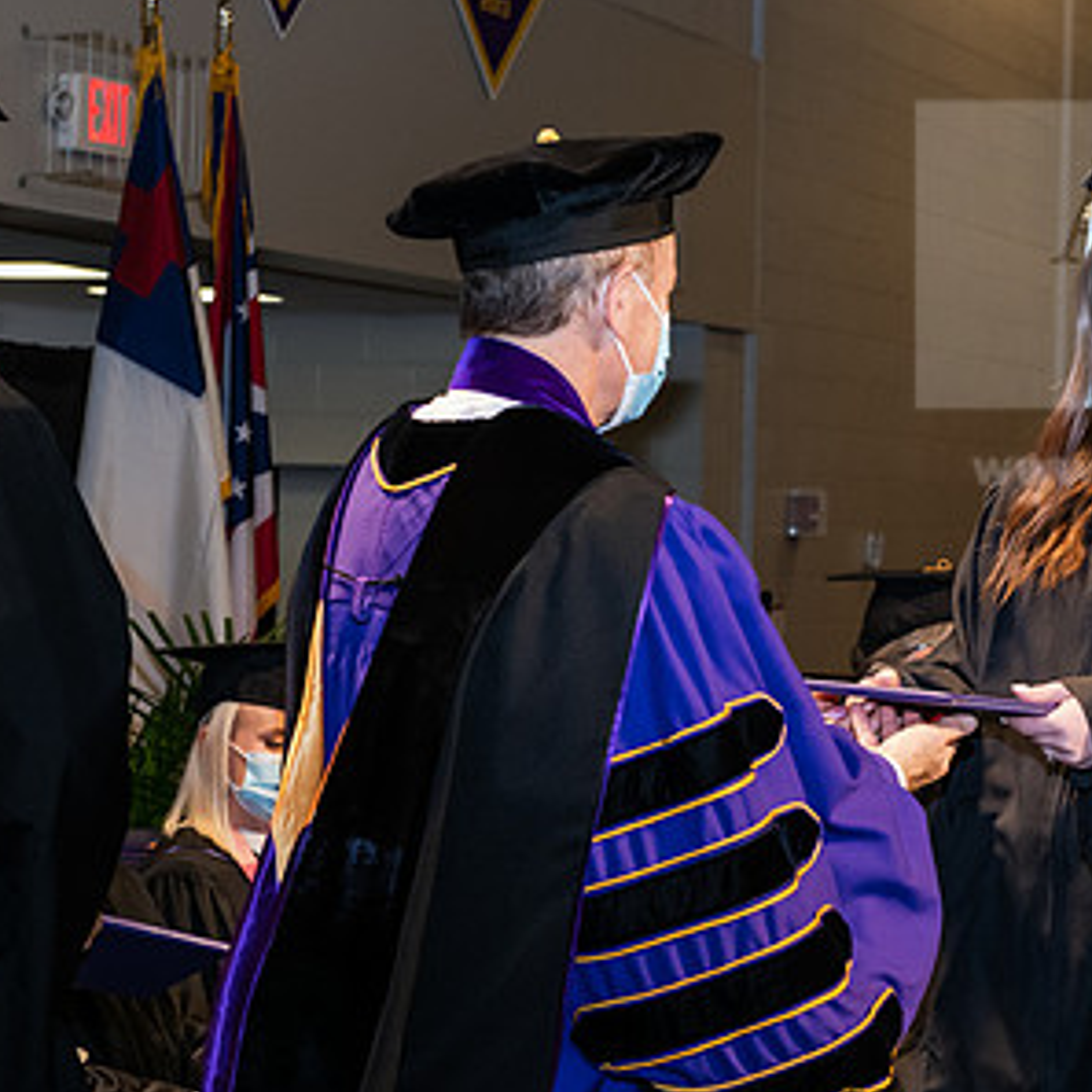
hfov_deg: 16.8
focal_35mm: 103
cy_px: 546
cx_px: 805
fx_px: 3676
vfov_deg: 16.9
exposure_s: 1/200
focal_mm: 62
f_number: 6.3
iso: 1600
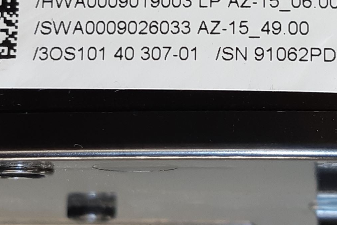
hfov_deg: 36.2
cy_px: -14
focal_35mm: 55
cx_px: 159
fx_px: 515
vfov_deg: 23.3
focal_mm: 3.93
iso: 64
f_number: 1.7
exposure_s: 1/50
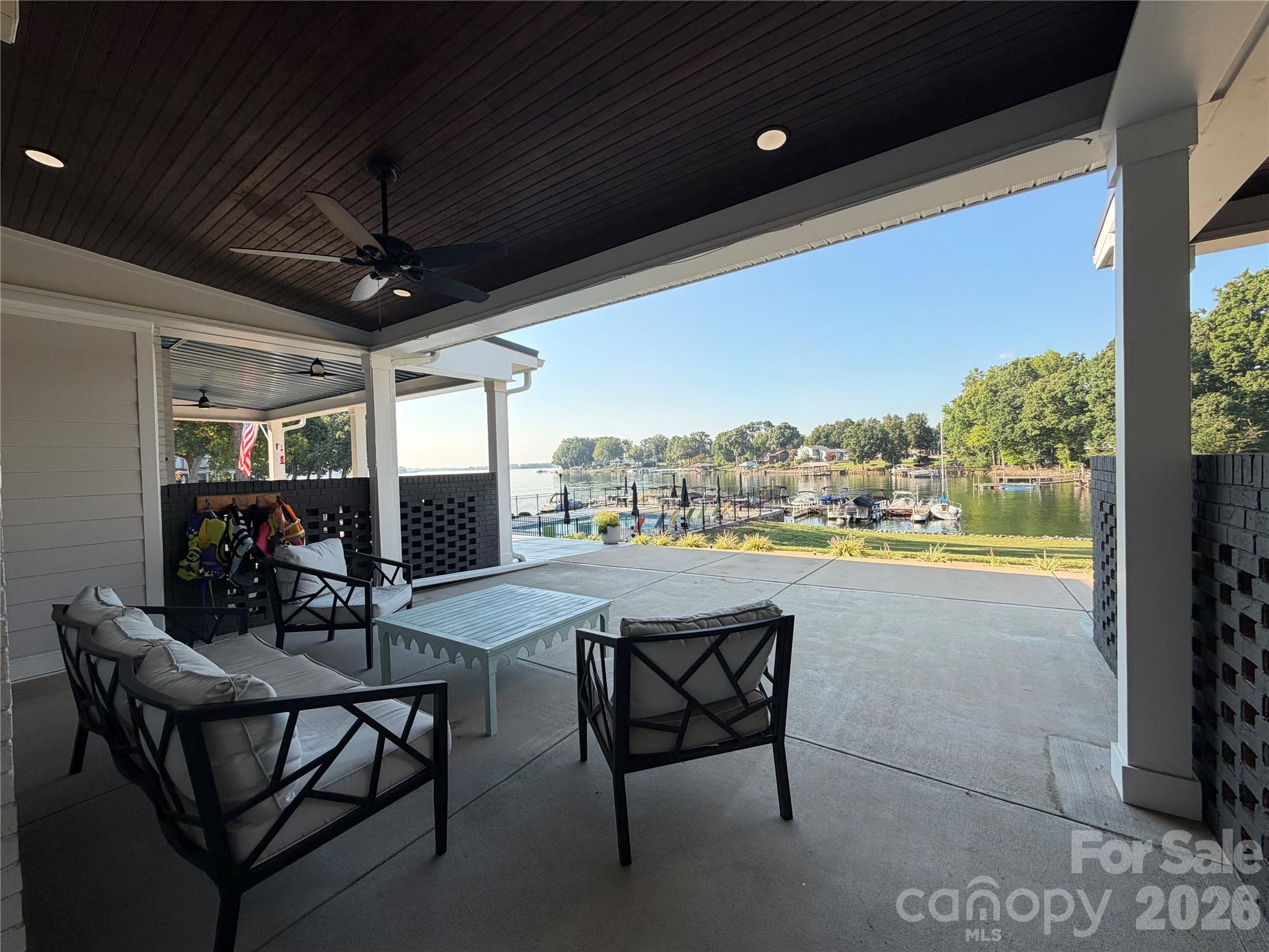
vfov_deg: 85.7
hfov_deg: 102.1
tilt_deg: -2.4
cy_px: 476
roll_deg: +2.0
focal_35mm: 14
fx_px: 513
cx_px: 634
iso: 50
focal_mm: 2.22
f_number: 2.2
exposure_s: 1/502
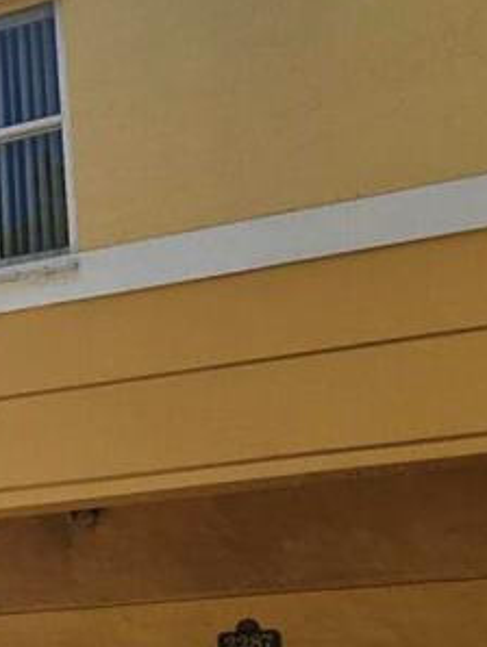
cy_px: 475
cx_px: -235
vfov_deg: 28.6
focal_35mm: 67
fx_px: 1255
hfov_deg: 19.3
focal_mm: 2.2
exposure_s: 1/1606
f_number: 2.2
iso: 50
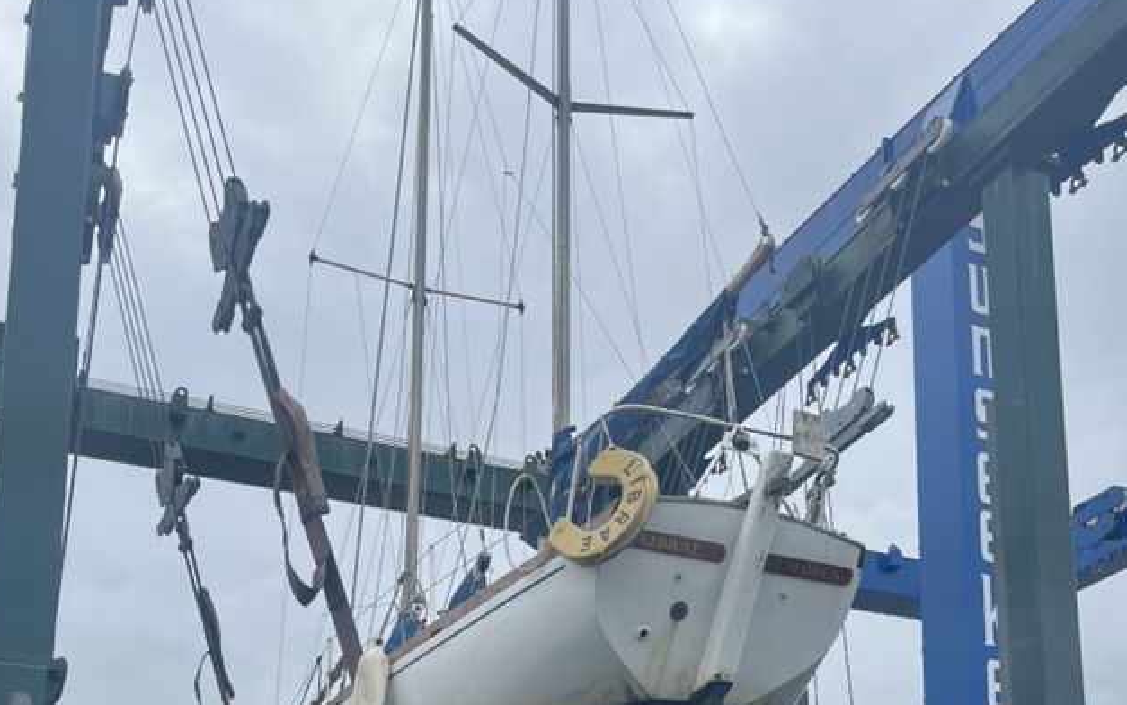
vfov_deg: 26.3
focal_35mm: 45
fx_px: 1382
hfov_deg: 44.4
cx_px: 552
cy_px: 781
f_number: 1.6
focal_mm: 5.1
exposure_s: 1/4016
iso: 50
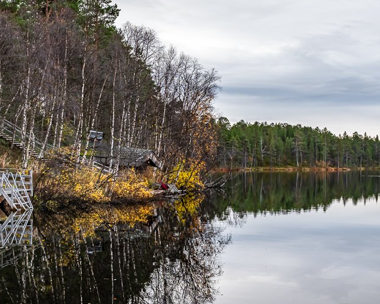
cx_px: 100
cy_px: 171
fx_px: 877
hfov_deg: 24.2
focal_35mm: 78
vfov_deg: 19.7
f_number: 8
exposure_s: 1/50
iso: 640
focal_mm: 35
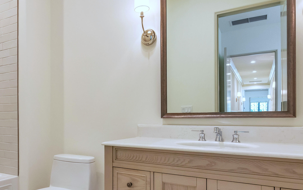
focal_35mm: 27
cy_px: 116
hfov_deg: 66.8
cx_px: 100
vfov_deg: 46.0
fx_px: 221
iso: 1000
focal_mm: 11
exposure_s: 1/80
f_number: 5
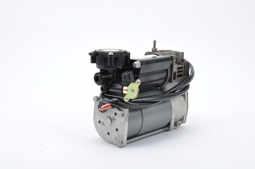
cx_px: 128
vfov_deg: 18.9
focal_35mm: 72
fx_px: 509
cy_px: 84
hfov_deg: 28.1
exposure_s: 1/125
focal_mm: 48
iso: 200
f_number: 13
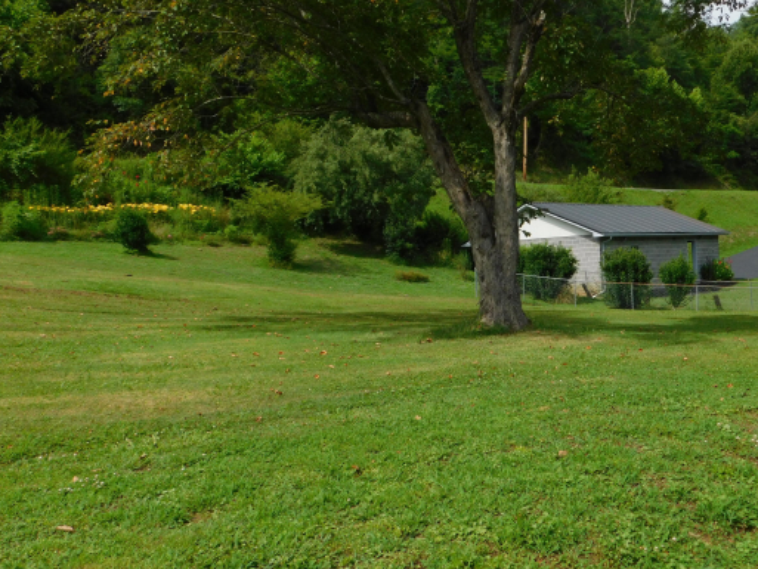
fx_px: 854
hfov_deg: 47.6
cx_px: 448
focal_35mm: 39
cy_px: 284
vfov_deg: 36.8
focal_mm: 5.3
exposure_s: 1/1000
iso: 125
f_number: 3.2
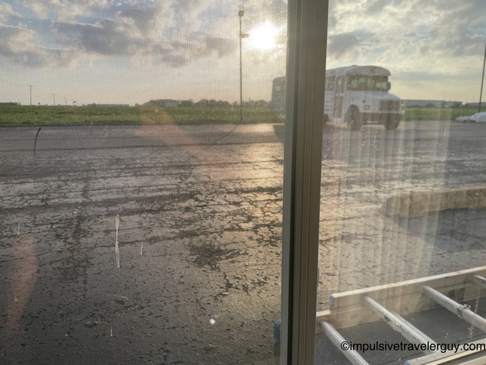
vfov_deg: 53.1
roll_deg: +0.1
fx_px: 365
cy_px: 182
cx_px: 243
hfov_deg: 67.3
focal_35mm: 26
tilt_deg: -10.6
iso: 32
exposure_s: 1/2212
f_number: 1.6
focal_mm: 4.2
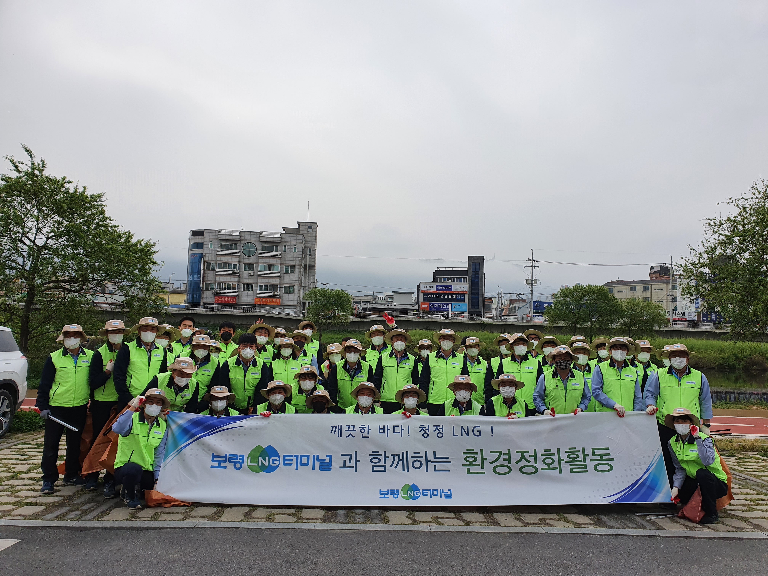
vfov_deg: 53.1
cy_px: 288
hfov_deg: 67.3
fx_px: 577
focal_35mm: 26
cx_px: 384
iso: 50
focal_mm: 4.32
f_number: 2.4
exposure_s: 1/2088
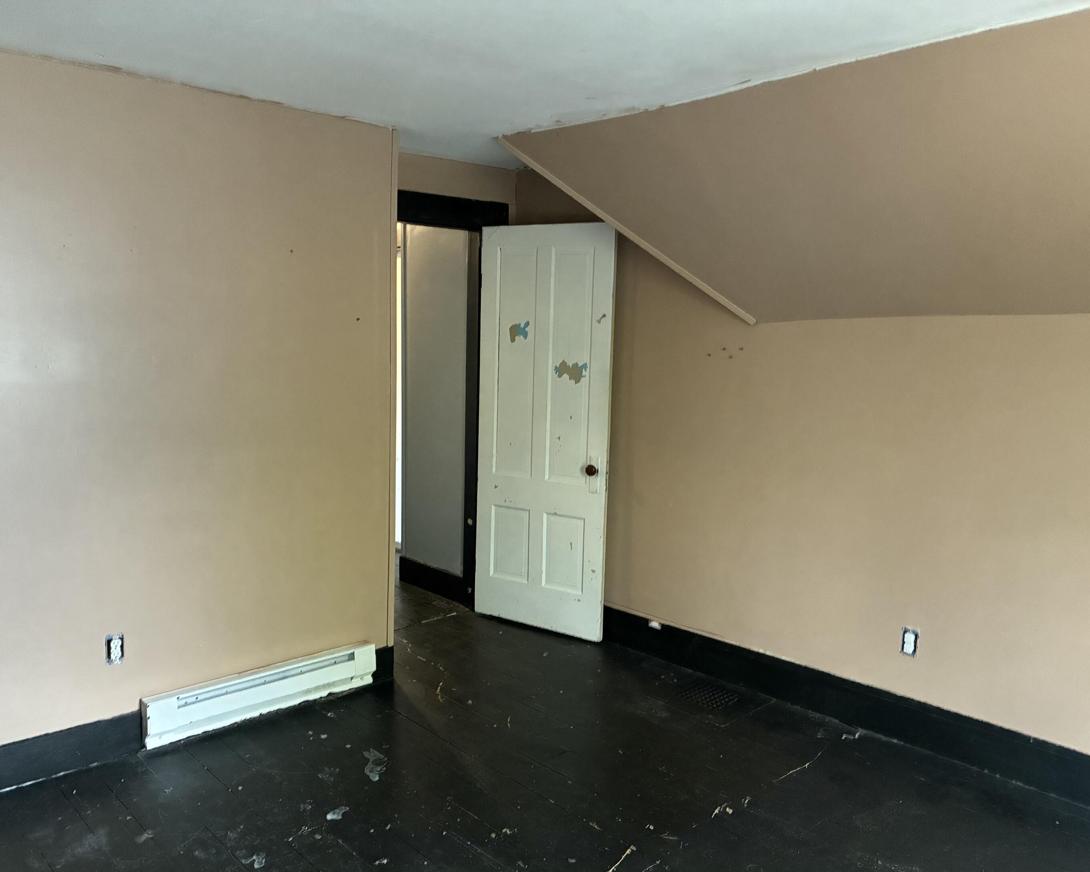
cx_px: 537
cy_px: 449
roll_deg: -0.9
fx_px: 903
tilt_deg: -6.4
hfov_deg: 62.2
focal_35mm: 28
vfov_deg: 51.5
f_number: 1.64
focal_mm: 4.2
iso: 500
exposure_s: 1/30
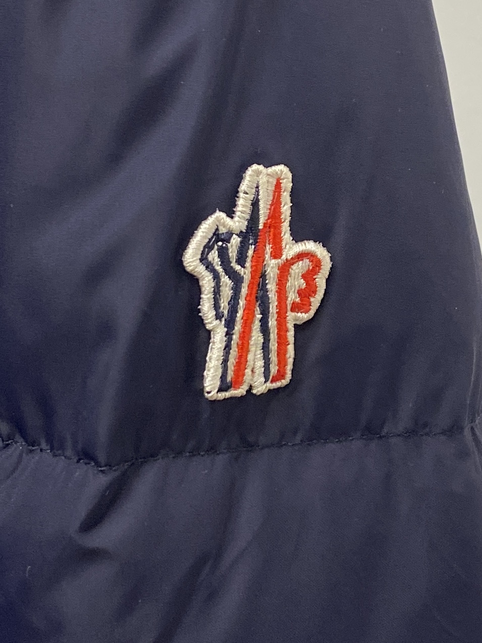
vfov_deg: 67.3
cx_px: 241
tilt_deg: -16.7
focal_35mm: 26
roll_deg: -8.2
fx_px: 483
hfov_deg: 53.1
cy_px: 322
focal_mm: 4.25
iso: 125
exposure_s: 1/100
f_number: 1.8
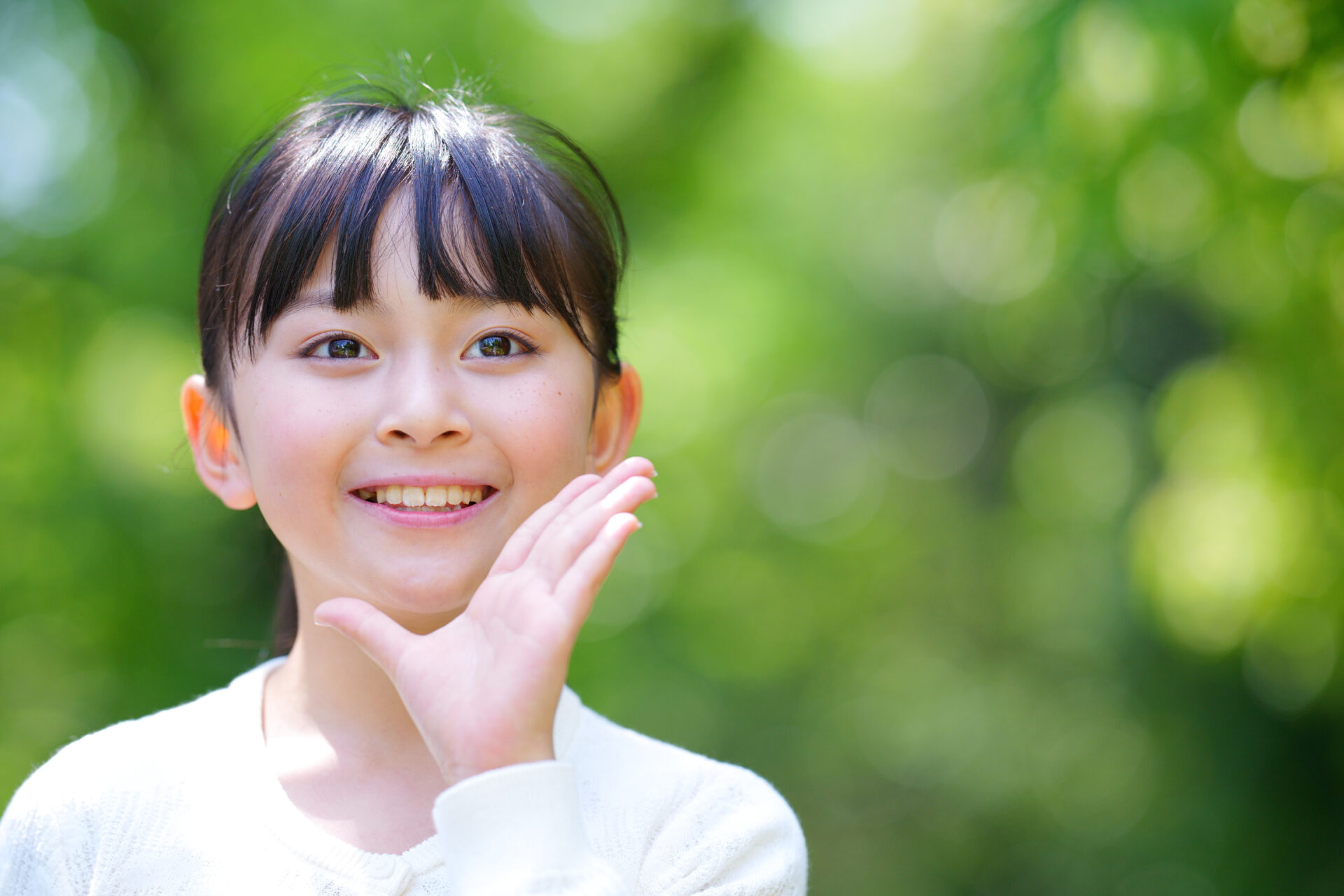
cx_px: 672
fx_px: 5040
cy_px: 448
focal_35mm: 135
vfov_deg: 10.2
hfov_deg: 15.2
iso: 400
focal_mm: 135
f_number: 2.5
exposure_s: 1/1250
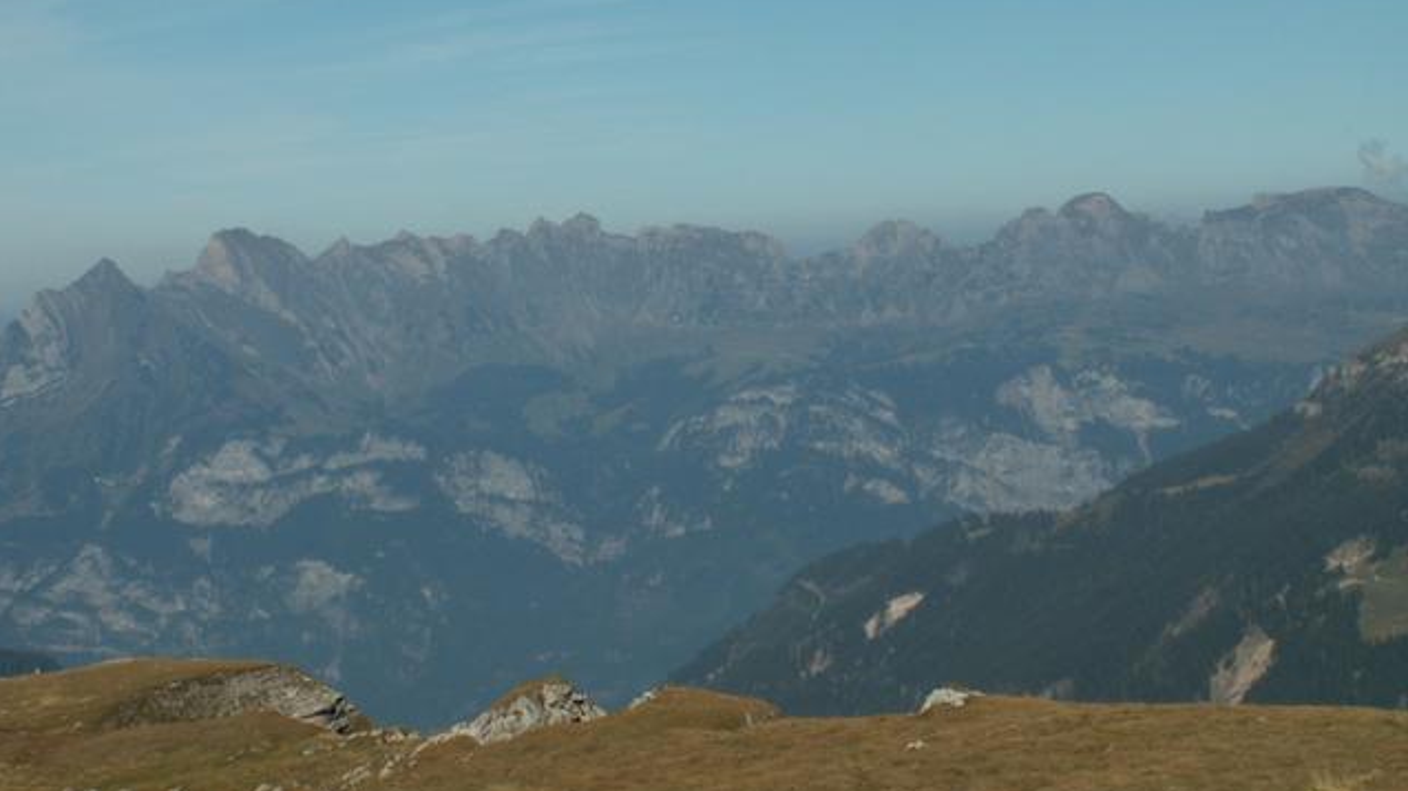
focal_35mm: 81
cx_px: 703
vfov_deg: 14.9
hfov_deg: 26.2
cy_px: 292
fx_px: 3023
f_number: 8
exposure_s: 1/320
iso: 50
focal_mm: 12.33
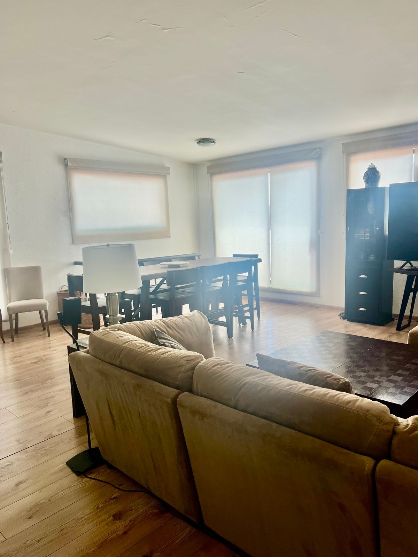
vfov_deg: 67.3
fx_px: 419
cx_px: 209
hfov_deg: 53.1
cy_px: 278
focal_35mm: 26
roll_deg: +2.3
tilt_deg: -8.2
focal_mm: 5.7
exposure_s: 1/120
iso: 40
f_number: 1.5
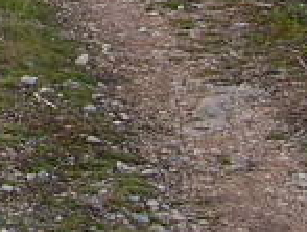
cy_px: -328
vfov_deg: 5.9
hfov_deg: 7.8
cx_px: -297
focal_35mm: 243
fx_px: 2160
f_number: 2.8
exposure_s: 1/128
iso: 50
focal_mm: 5.8
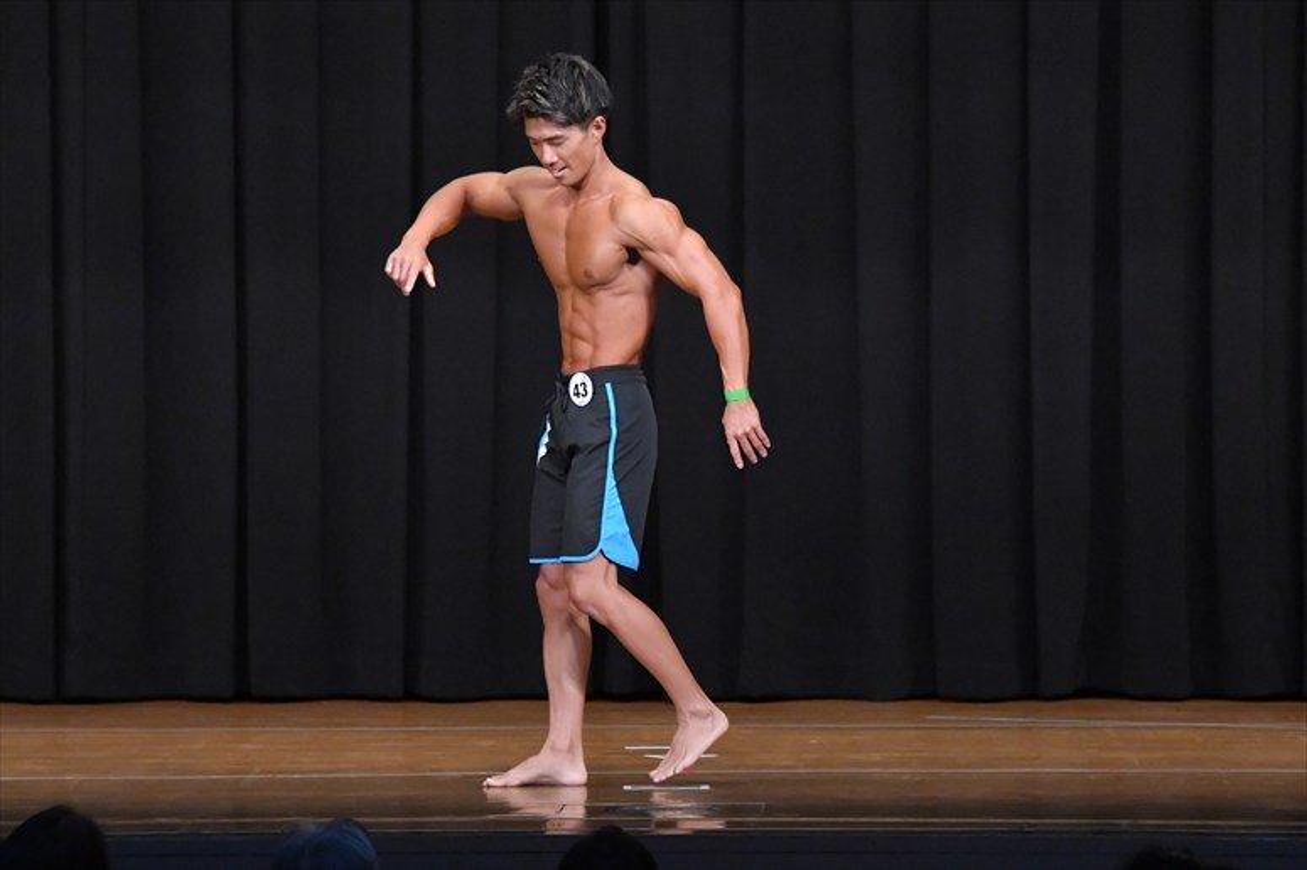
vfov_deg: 6.1
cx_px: 654
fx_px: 8165
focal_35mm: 225
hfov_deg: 9.2
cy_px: 435
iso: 8000
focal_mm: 150
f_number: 5.6
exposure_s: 1/400
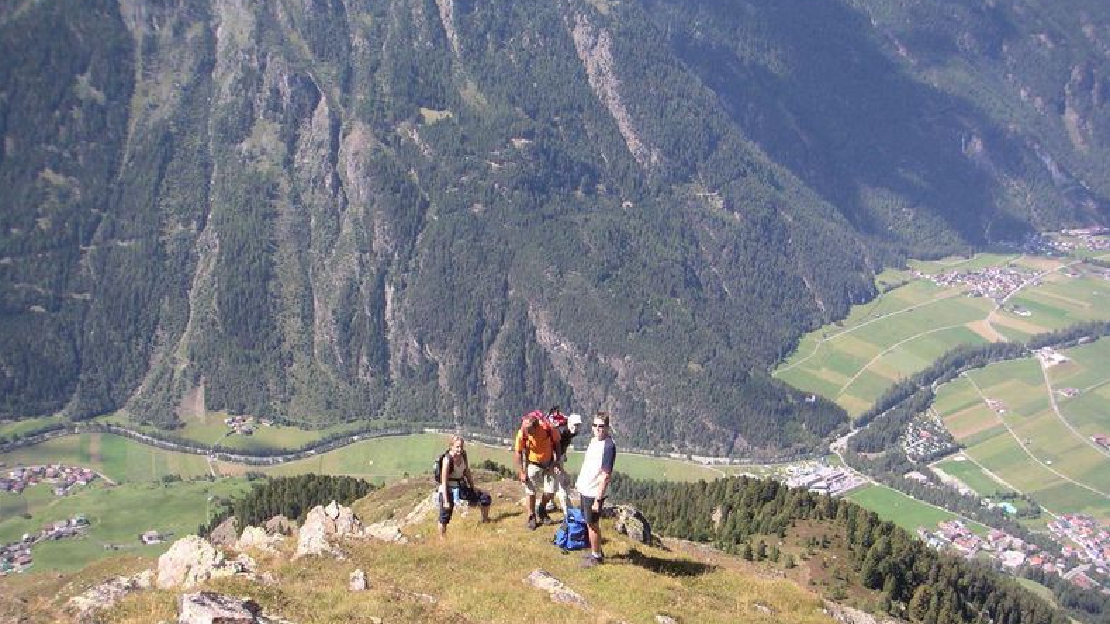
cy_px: 405
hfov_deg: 48.4
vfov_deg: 28.2
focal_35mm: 42
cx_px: 553
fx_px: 1236
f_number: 2.8
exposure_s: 1/500
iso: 50
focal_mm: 6
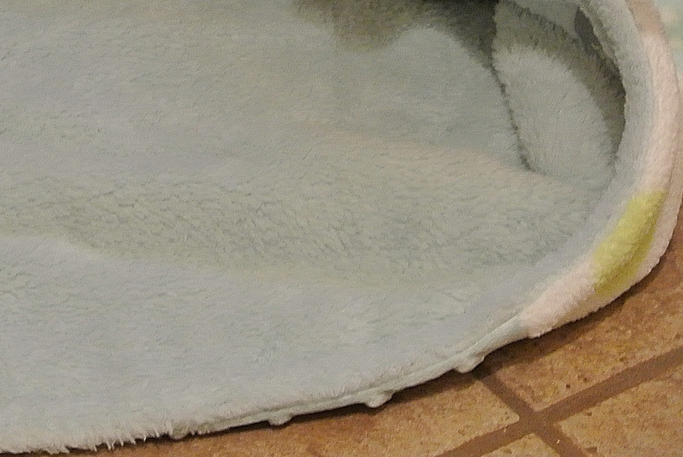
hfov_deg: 15.6
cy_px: -1
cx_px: 85
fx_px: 2469
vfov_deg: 10.5
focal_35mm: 130
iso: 800
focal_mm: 17.5
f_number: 4.5
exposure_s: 1/8
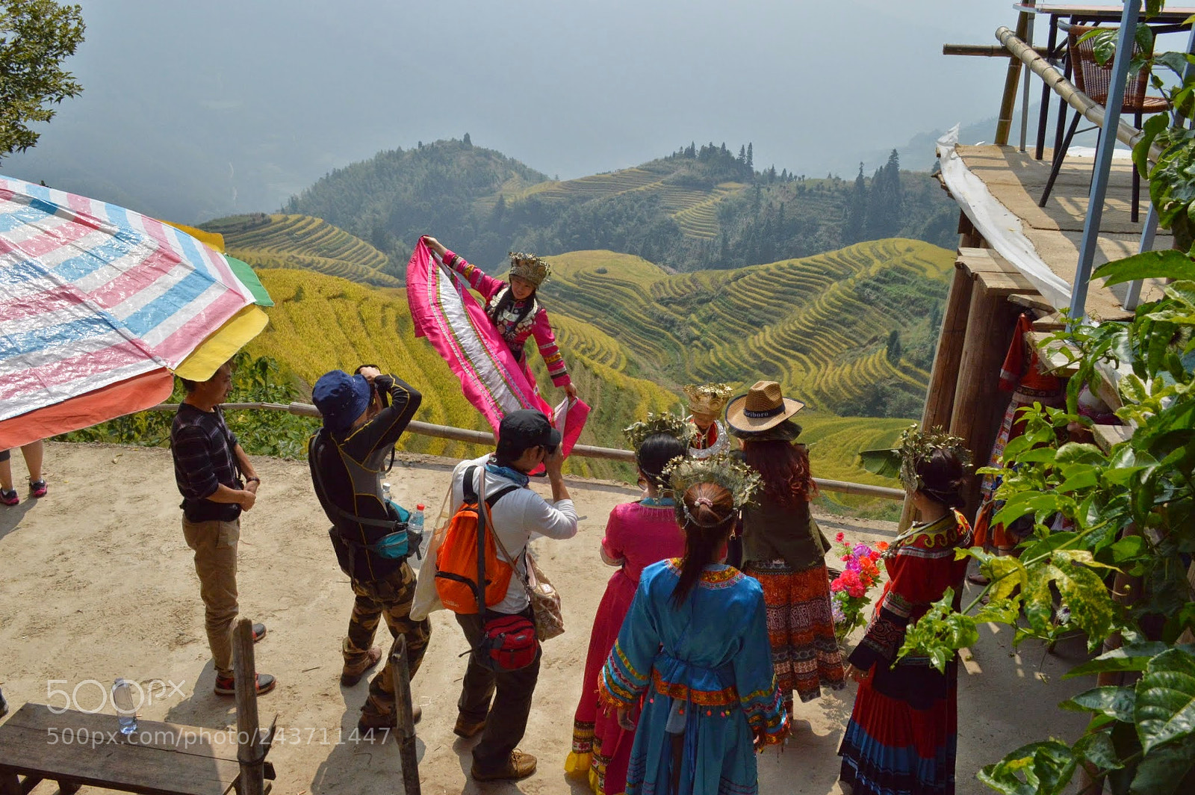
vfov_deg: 43.5
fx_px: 995
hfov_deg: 62.0
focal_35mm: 30
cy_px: 398
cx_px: 598
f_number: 8
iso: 900
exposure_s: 1/4000
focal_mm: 20
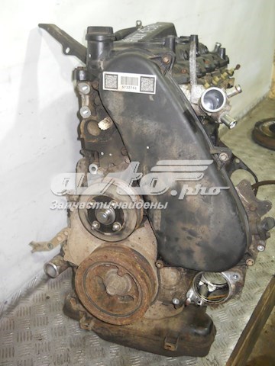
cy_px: 183
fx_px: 434
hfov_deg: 35.1
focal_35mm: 41
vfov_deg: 45.8
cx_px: 138
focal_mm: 6.72
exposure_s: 1/30
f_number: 3.1
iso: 200
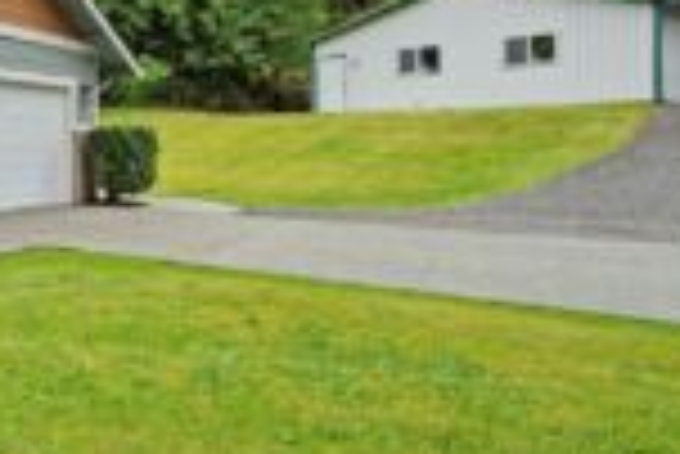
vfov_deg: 35.1
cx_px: -158
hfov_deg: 37.4
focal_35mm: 37
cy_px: 106
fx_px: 700
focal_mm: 14
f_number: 8
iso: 200
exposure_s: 1/40
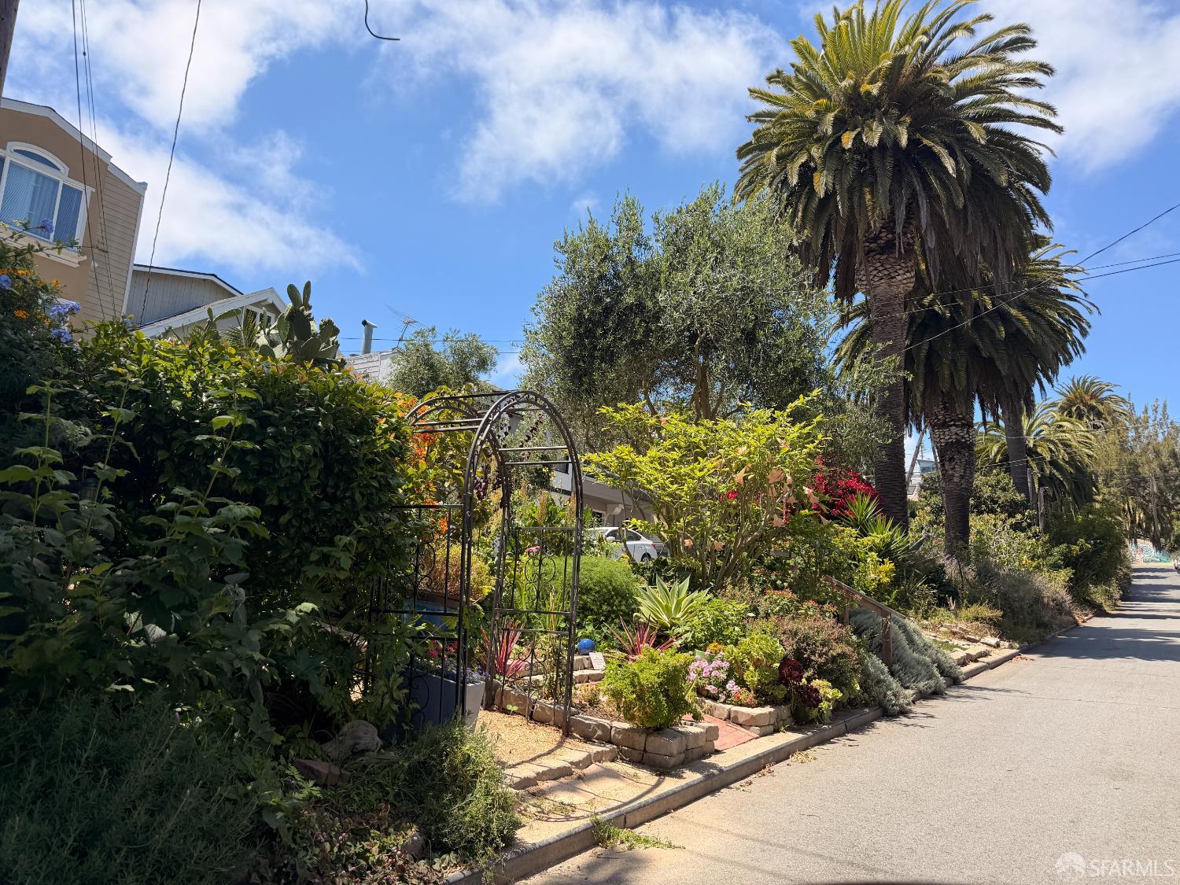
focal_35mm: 24
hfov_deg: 71.6
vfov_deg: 56.8
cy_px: 442
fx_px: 818
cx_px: 590
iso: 80
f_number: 1.78
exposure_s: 1/3279
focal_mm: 6.76
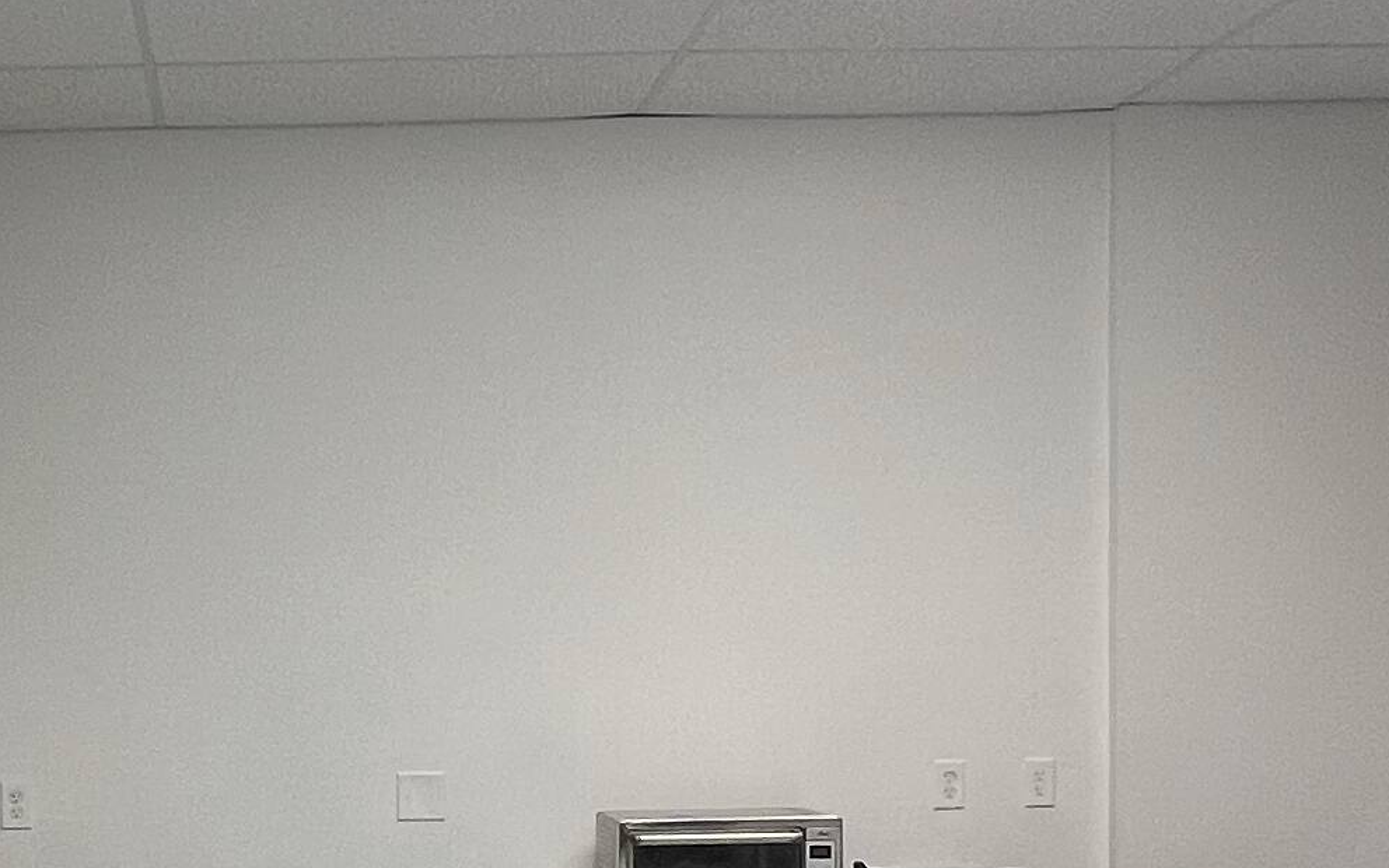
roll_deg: +1.8
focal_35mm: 56
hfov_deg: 35.4
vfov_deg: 22.4
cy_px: 834
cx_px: 323
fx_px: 2120
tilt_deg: -4.0
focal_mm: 1.57
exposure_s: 1/120
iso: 100
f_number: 1.8
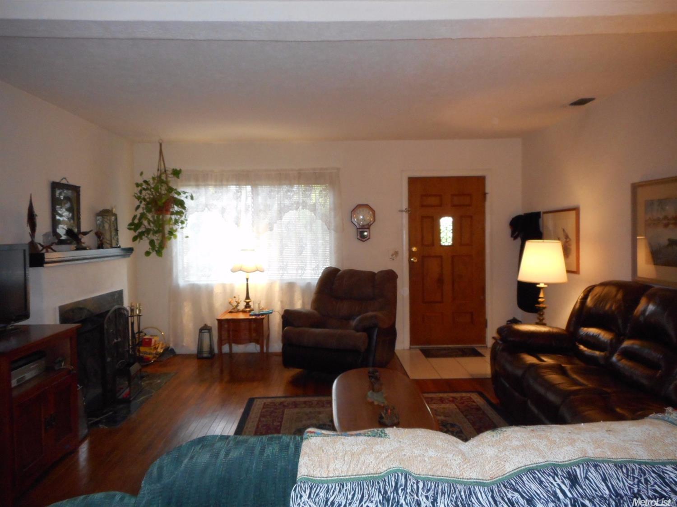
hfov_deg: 69.4
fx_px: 489
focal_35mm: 25
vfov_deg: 54.9
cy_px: 254
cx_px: 338
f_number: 3.7
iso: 400
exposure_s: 1/25
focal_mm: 4.5
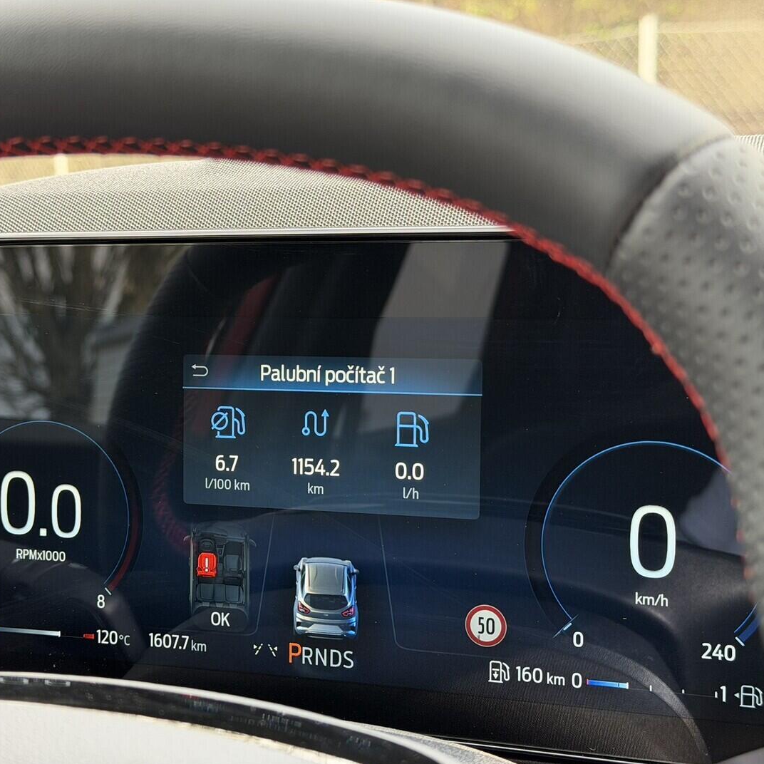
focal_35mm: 57
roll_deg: +1.9
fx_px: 1423
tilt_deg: -9.9
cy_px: 383
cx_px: 301
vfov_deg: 30.0
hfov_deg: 30.0
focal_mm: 6.76
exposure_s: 1/182
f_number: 1.78
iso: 100
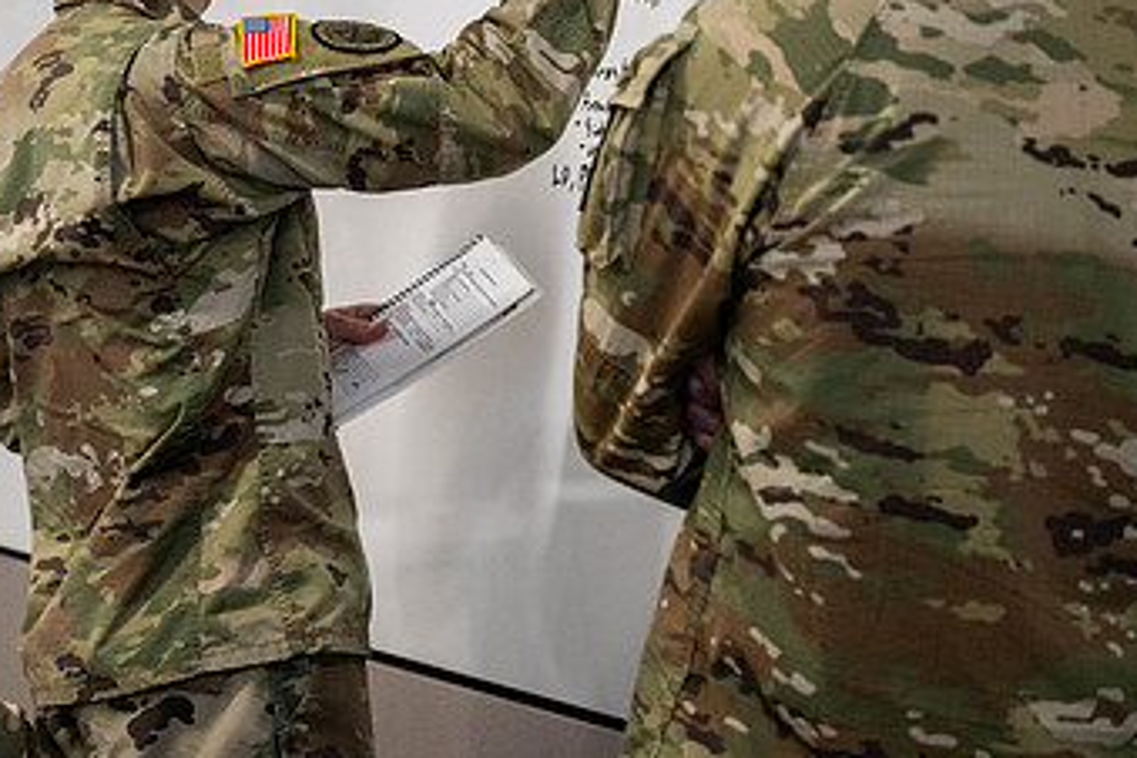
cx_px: 600
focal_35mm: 122
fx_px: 3853
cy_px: 153
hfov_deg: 16.8
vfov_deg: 11.2
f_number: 4
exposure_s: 1/400
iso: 2500
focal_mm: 70
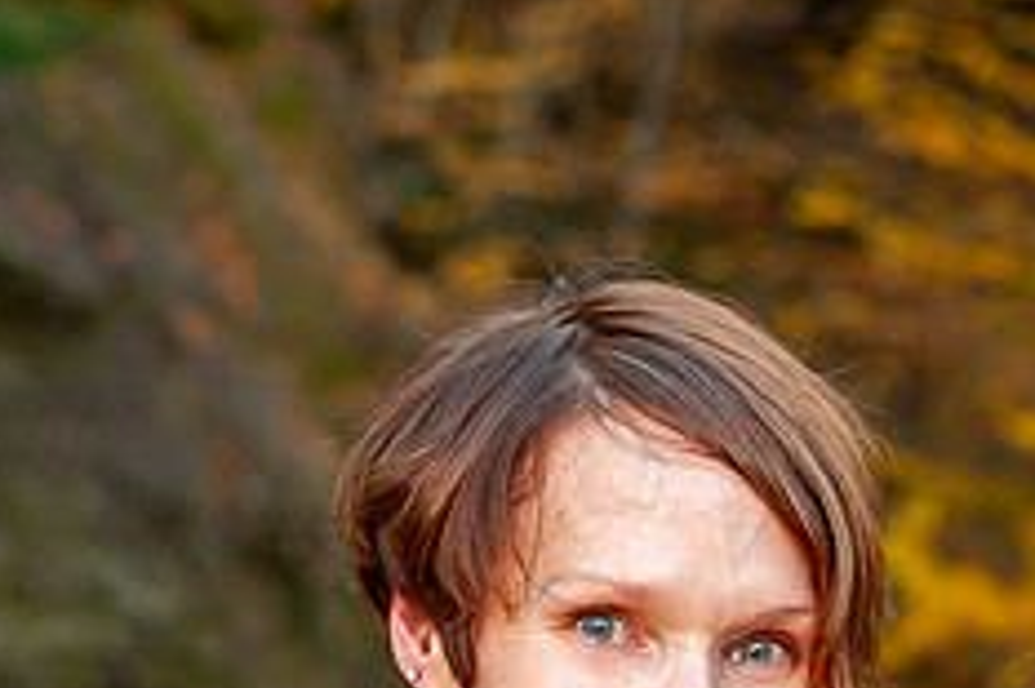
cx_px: 934
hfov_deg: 9.3
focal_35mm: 221
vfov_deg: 6.2
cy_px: 602
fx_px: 6349
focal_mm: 70
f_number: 5.6
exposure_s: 1/160
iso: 500
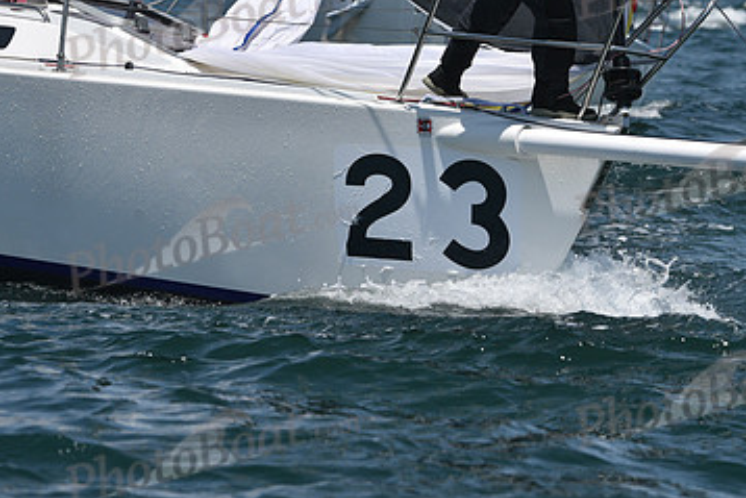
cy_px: 103
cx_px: 469
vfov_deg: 3.4
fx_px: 8395
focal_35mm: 405
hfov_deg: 5.1
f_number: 8
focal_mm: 250
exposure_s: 1/1600
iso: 320
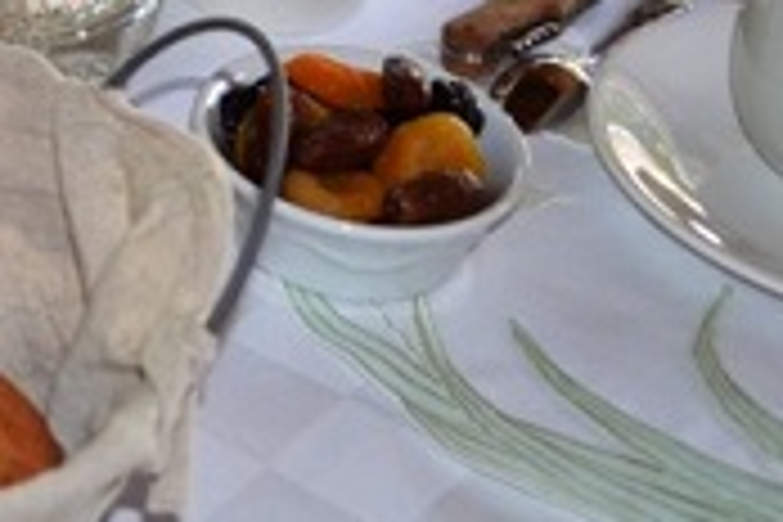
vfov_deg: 10.4
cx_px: -436
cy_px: -421
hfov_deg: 15.1
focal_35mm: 124
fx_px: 2697
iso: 280
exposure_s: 1/125
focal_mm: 18
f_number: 4
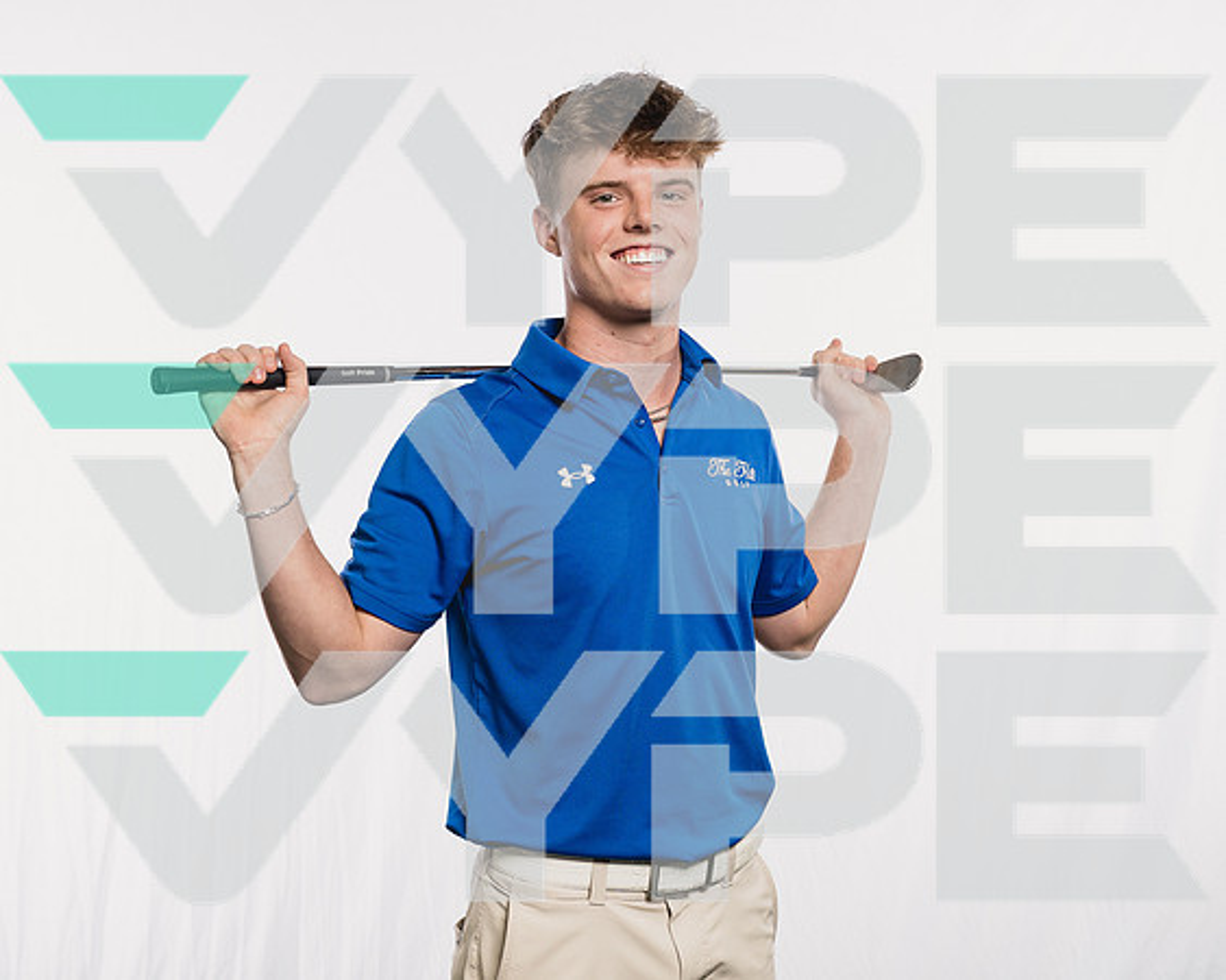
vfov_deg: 25.8
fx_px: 2142
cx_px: 586
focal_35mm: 59
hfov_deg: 31.9
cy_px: 491
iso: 640
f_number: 5.6
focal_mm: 51
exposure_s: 1/250
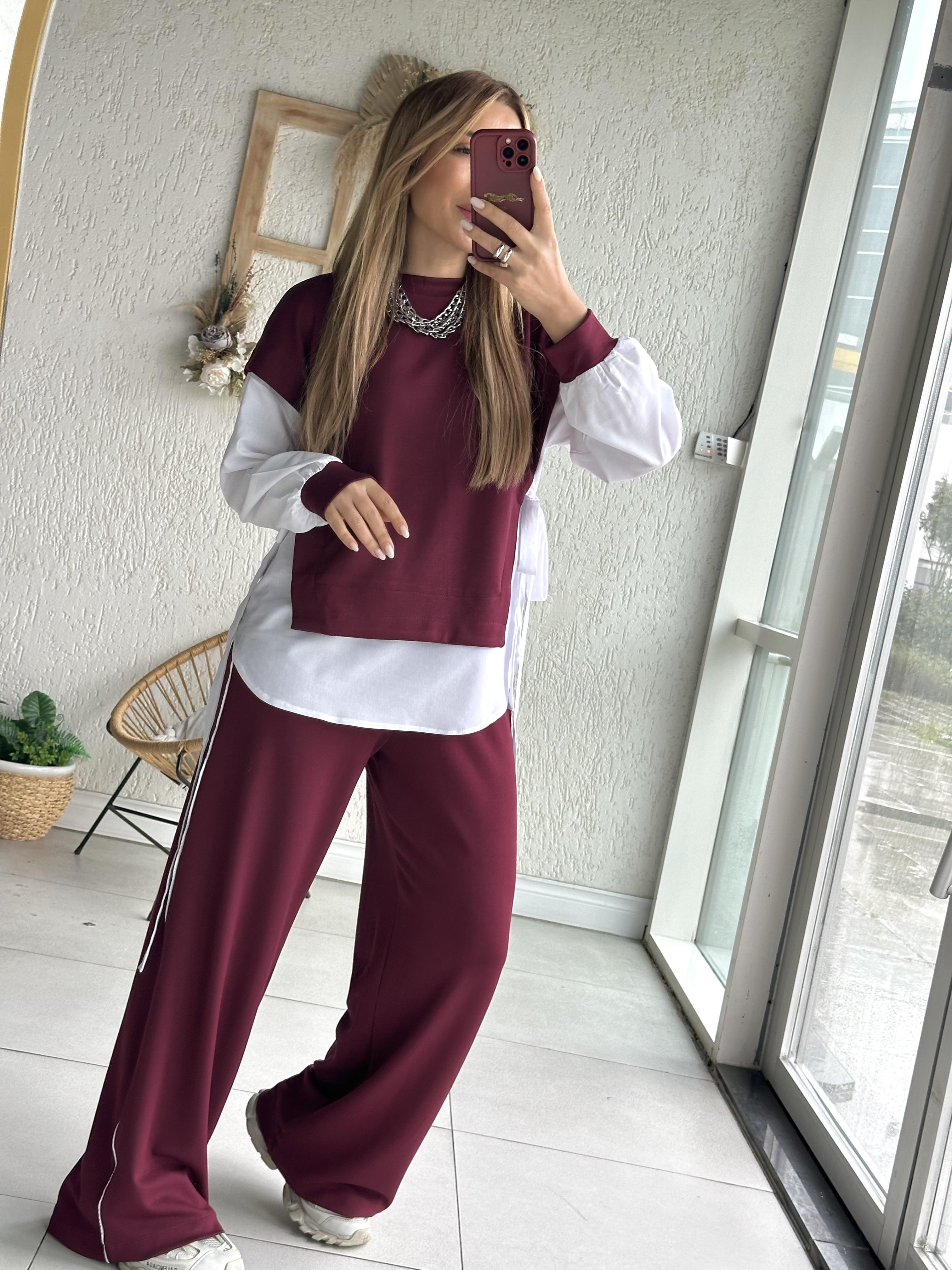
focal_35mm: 48
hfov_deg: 30.3
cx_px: 476
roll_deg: -13.3
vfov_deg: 39.7
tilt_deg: -26.7
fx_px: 1760
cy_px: 635
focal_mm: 6.86
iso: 64
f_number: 1.78
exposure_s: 1/121
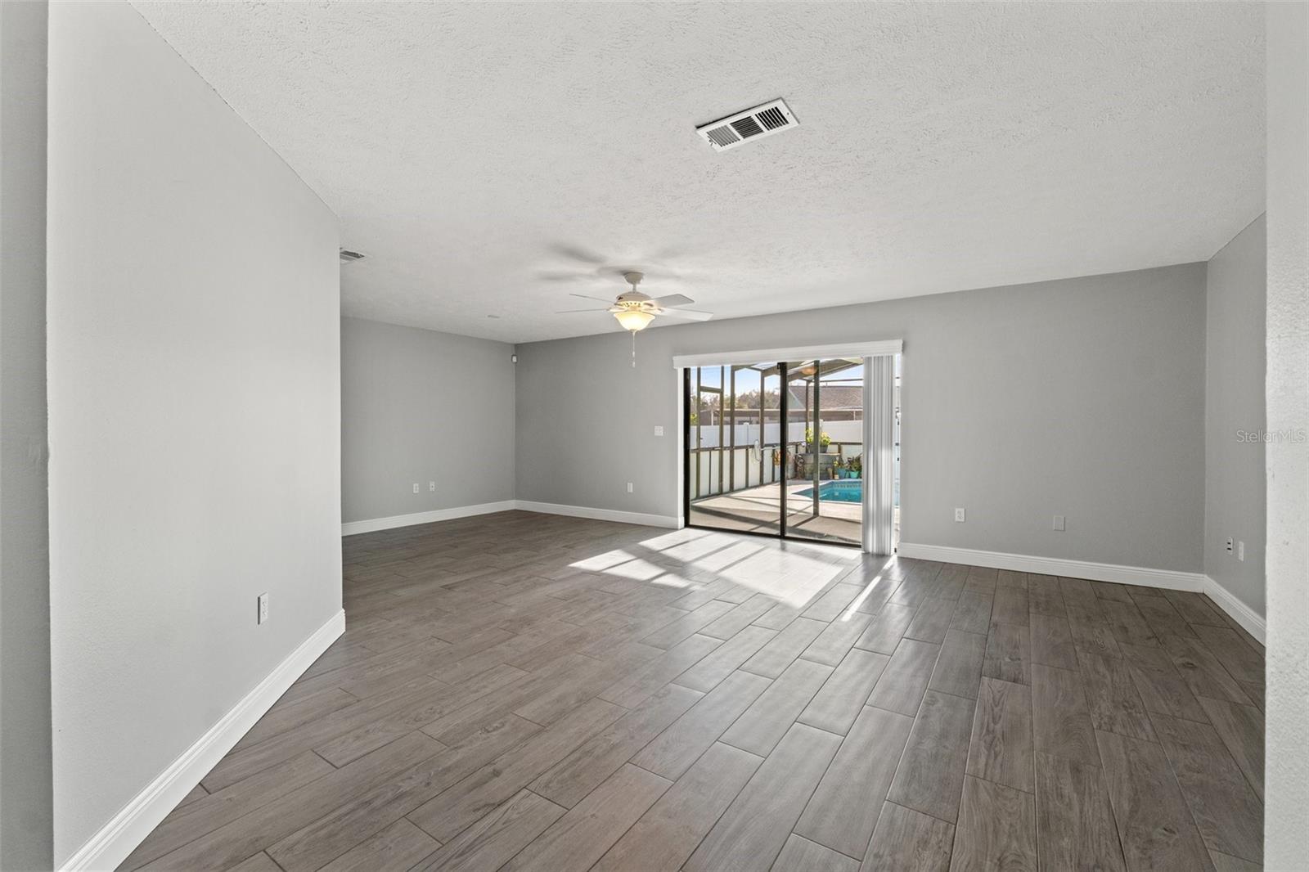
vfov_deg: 77.3
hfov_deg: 100.4
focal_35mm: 15
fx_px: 545
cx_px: 654
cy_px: 436
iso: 400
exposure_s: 1/25
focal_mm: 10
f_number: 8
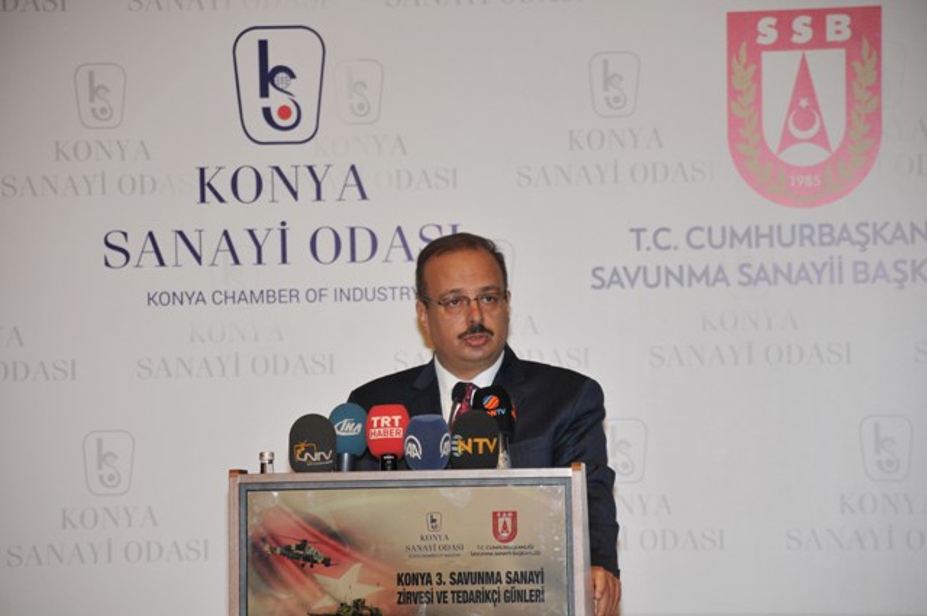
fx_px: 5401
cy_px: 308
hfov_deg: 9.8
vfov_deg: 6.5
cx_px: 464
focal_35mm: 210
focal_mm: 140
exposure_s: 1/80
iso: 500
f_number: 5.6
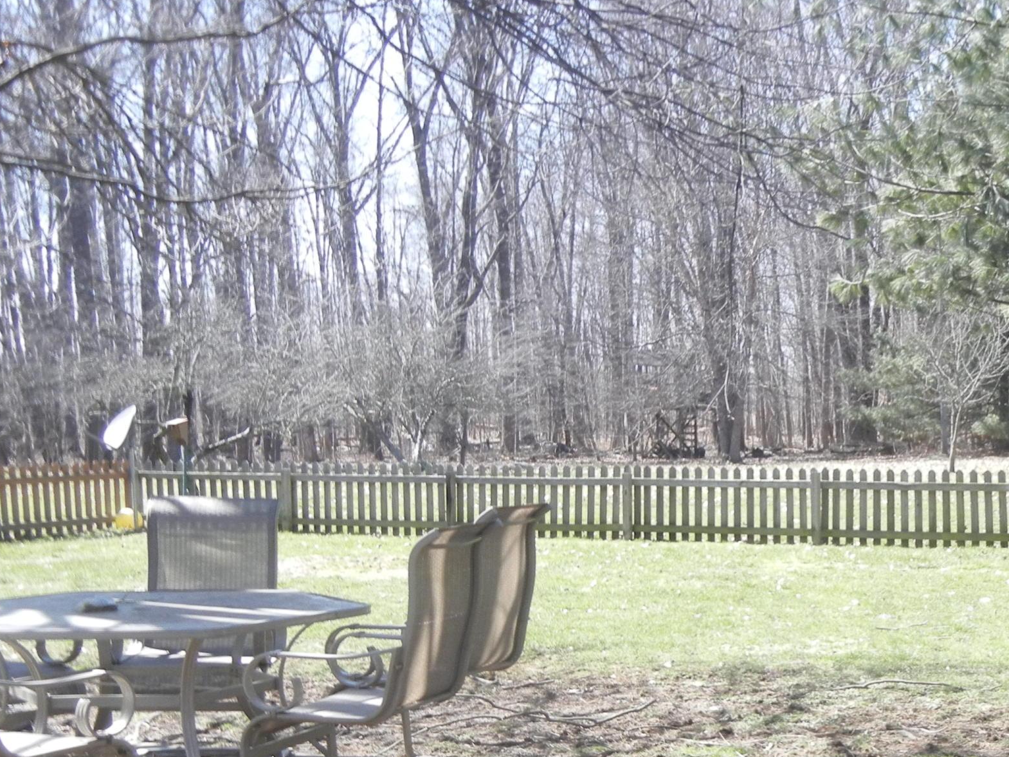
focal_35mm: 65
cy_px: 634
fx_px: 1895
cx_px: 873
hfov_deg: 28.8
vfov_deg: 22.2
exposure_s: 1/258
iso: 160
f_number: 3.6
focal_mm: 6.2
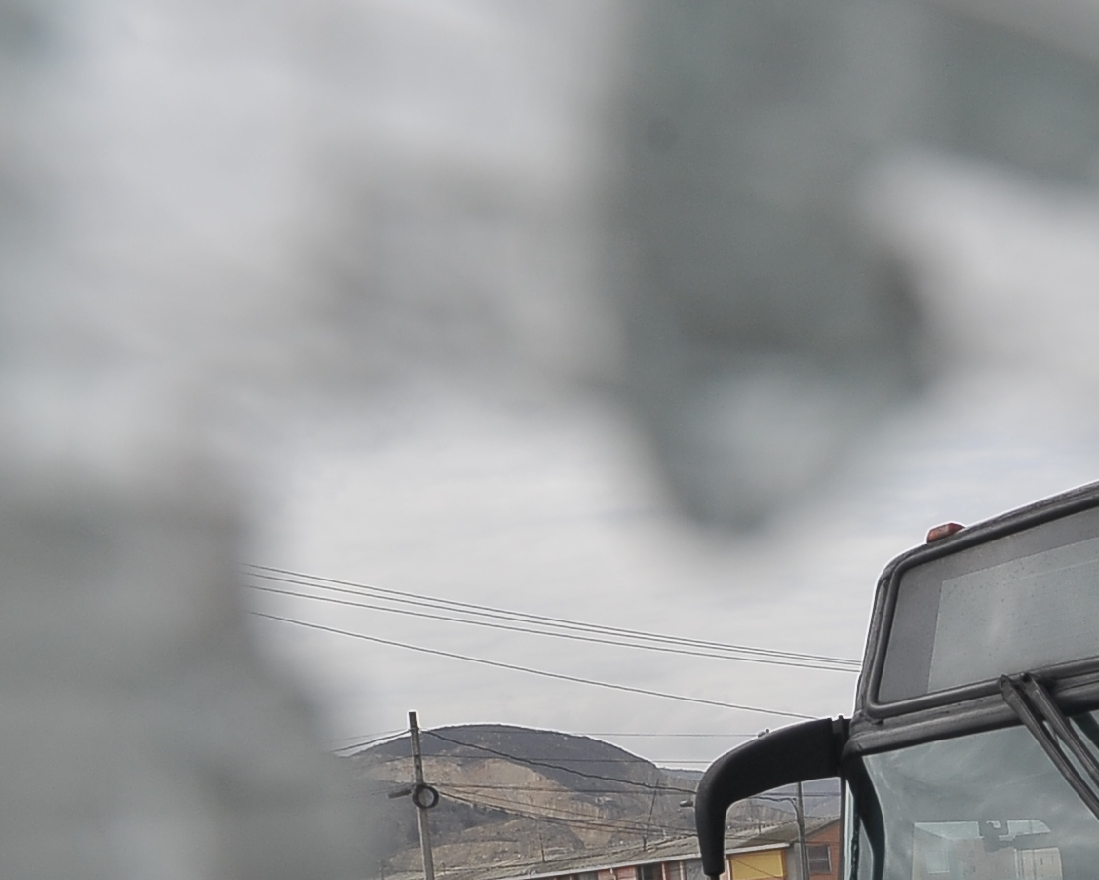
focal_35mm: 85
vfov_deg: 17.6
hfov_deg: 21.5
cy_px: 893
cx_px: 1168
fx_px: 2765
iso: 400
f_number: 6.3
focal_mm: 24
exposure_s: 1/1250
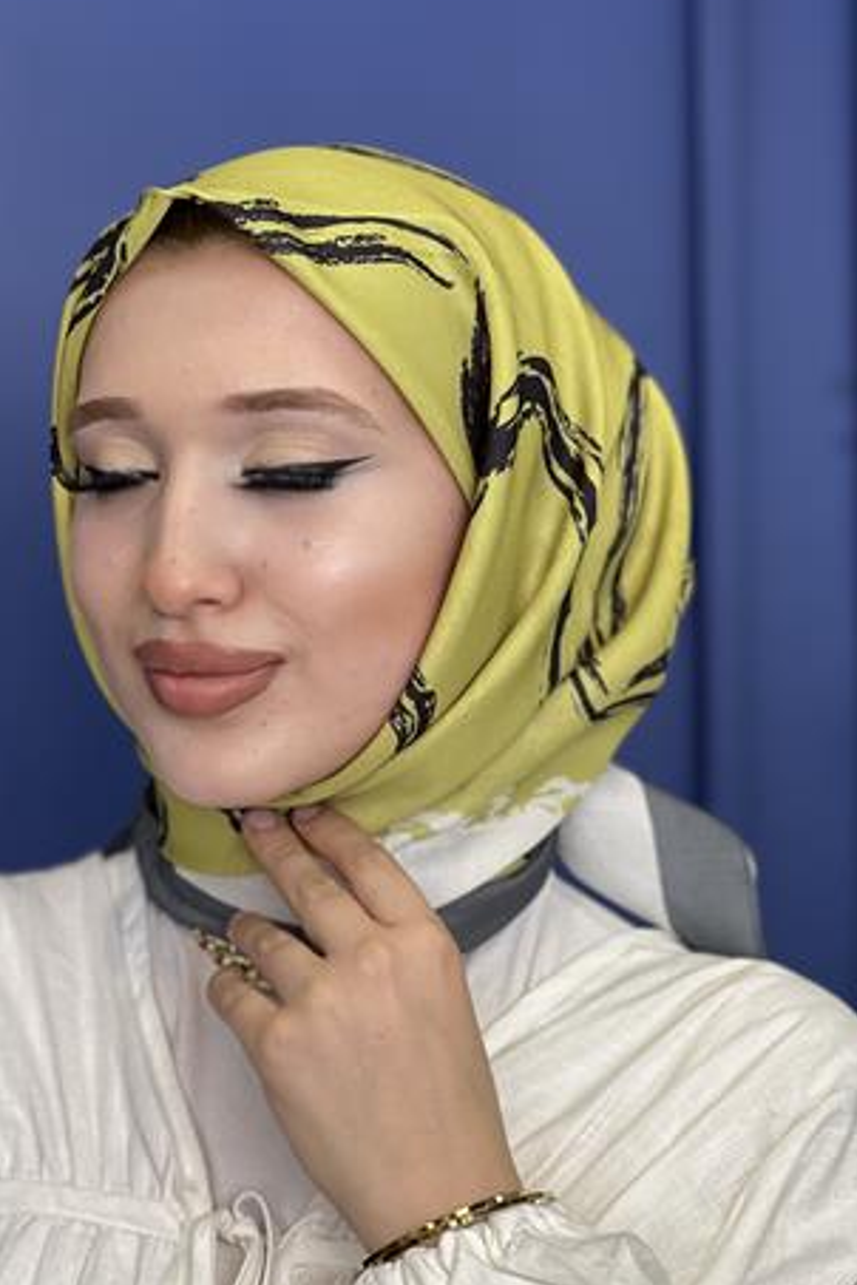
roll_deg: +0.6
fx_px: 3285
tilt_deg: -2.3
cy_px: 601
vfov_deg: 22.1
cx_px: 343
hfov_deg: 14.9
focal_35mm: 92
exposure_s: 1/100
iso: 80
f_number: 2.8
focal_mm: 9
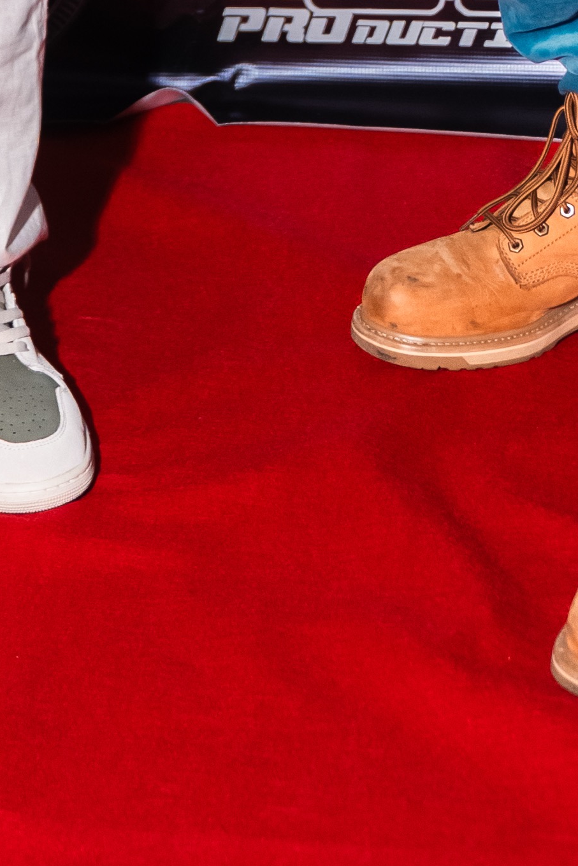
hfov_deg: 6.1
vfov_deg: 8.5
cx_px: 135
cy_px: -1000
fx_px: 5441
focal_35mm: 226
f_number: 2.8
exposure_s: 1/320
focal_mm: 44
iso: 1250
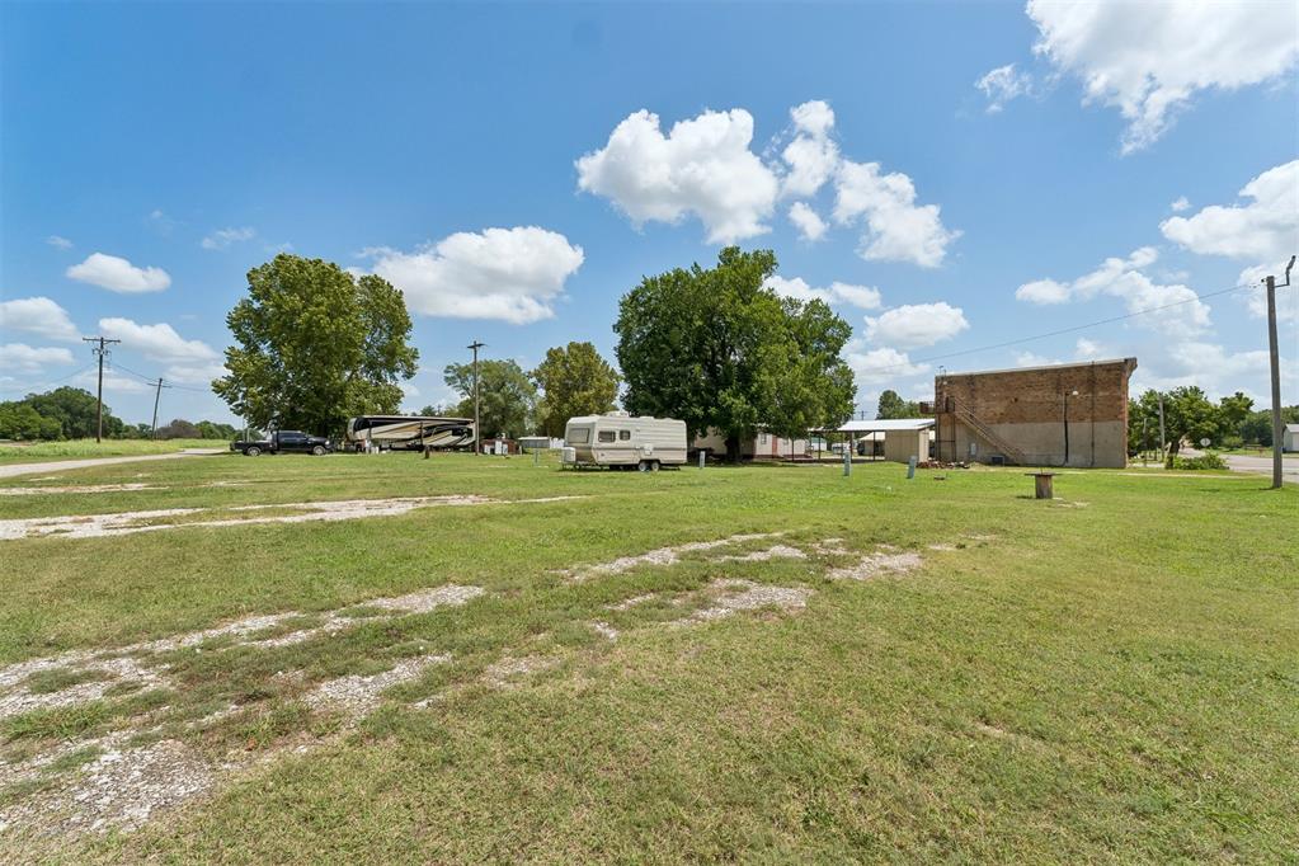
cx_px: 650
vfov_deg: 77.3
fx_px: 541
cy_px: 433
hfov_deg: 100.4
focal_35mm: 15
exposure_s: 1/1250
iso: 200
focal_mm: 10
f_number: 7.1
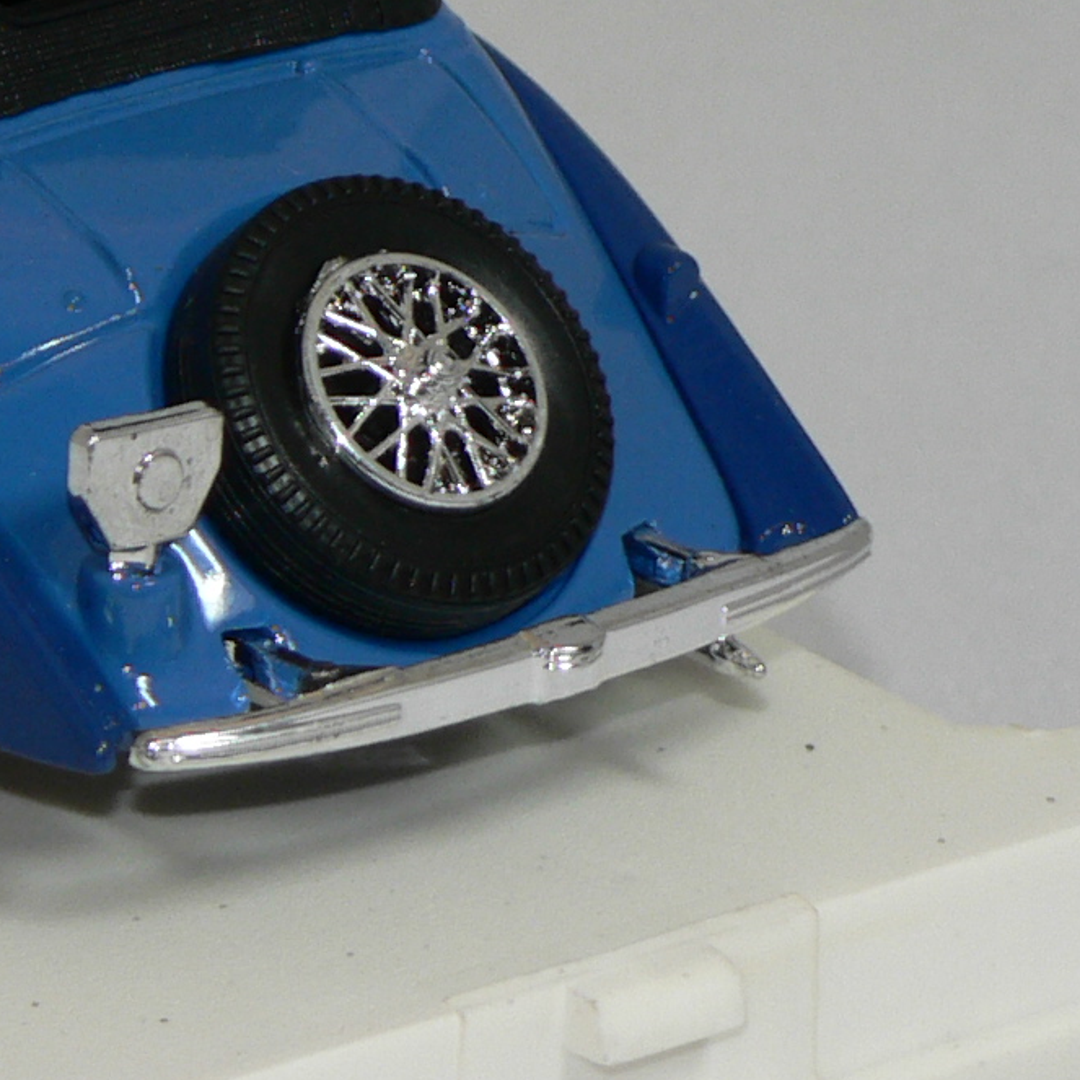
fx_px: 14331
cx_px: -298
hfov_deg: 4.3
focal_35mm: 406
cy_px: 21
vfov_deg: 4.3
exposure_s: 1/60
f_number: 3.2
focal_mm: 19.9
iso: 80
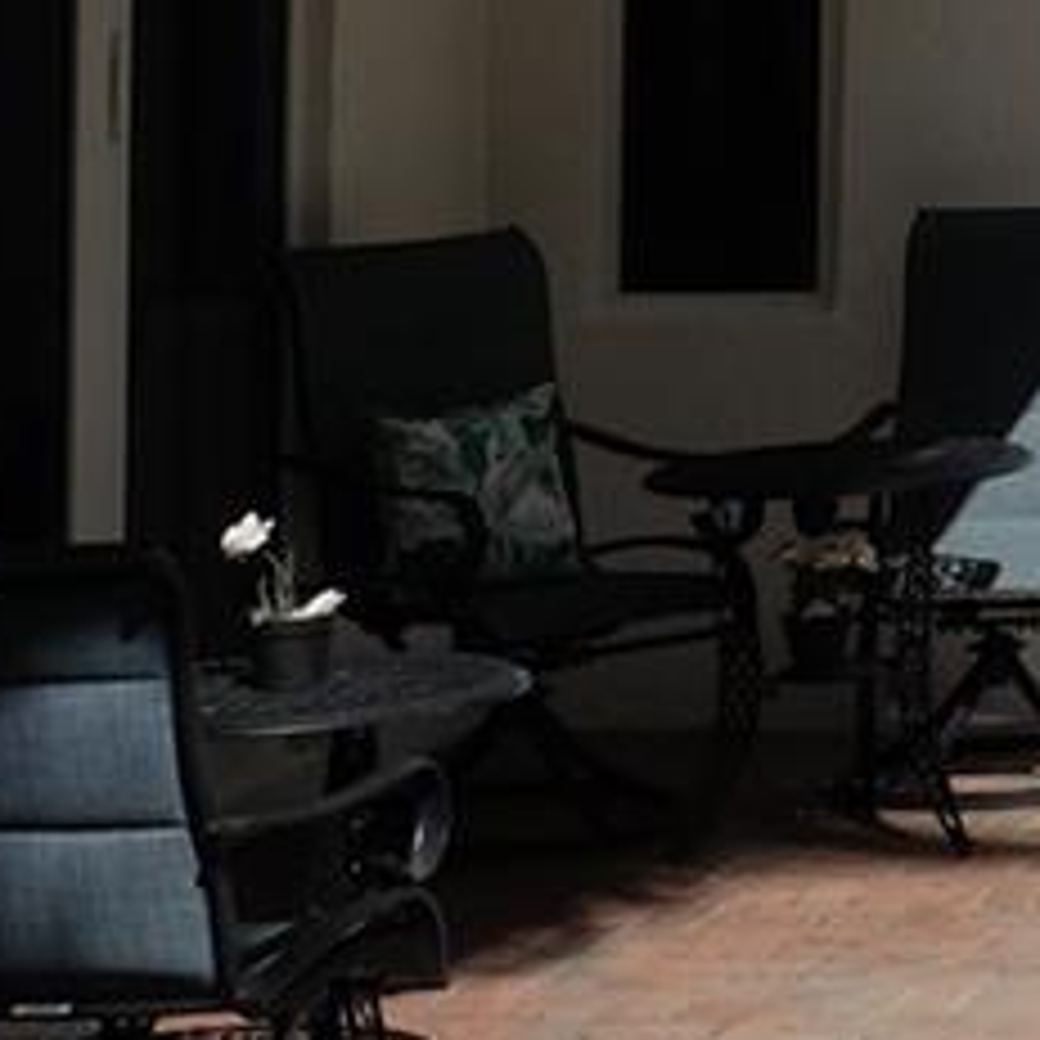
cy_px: -567
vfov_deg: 10.6
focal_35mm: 159
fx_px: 5405
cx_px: 2958
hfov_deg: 9.2
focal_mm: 18
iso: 400
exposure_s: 1/400
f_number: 13
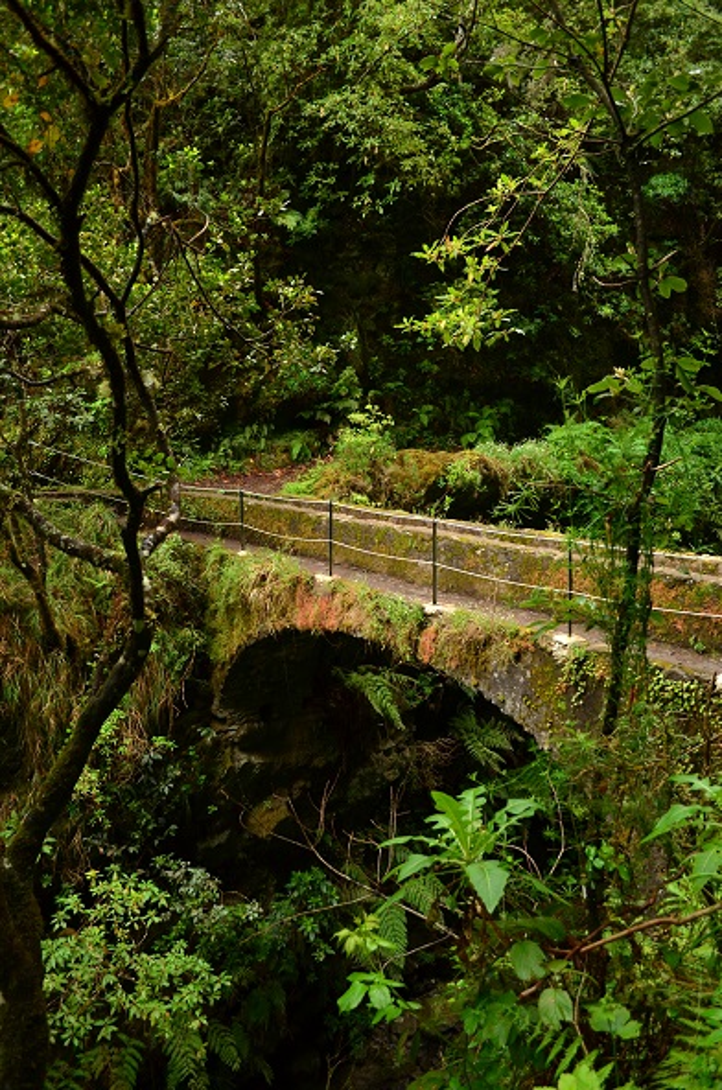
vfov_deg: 67.5
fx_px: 816
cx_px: 361
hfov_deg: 47.7
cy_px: 545
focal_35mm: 27
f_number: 3.5
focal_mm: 18
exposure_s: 1/200
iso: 500
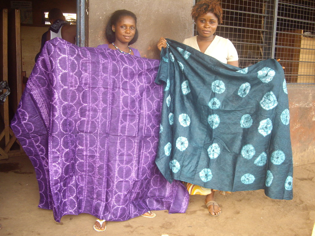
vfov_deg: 37.7
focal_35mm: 38
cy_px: 118
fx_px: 346
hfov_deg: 49.0
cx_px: 158
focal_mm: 7.9
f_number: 2.8
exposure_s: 1/60
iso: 200
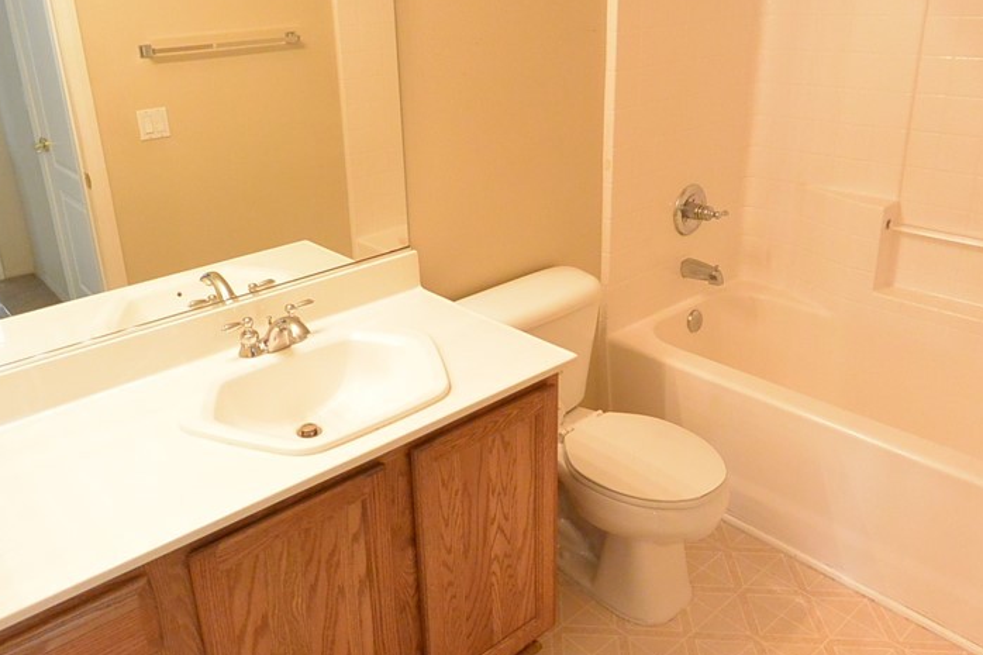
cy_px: 249
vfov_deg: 46.0
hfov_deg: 65.4
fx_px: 764
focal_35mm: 28
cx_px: 449
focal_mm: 6.7
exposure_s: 1/30
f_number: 3.5
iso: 1100
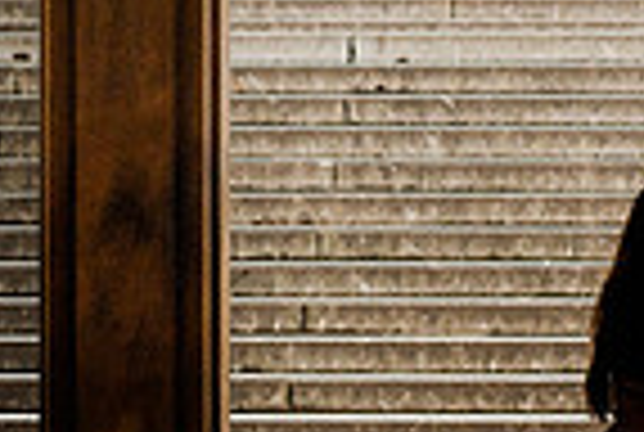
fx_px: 5252
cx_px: 600
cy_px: 214
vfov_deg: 4.7
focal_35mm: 293
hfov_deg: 7.0
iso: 320
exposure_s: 1/400
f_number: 3.5
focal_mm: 70
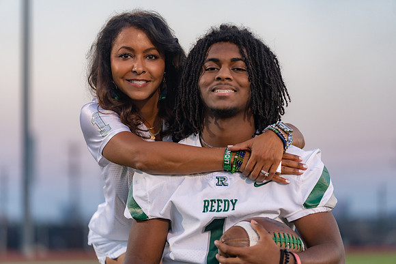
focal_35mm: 136
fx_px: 1496
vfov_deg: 10.1
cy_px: 132
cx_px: 198
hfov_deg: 15.1
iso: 640
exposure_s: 1/400
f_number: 2.8
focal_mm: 136
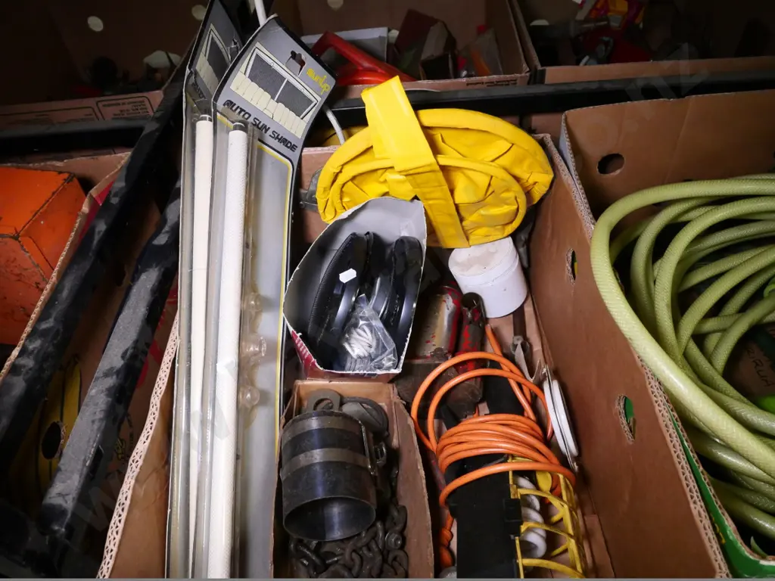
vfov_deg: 56.8
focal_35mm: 24
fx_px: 537
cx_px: 388
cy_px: 290
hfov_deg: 71.6
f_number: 4.5
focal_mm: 12
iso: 3200
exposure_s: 1/200
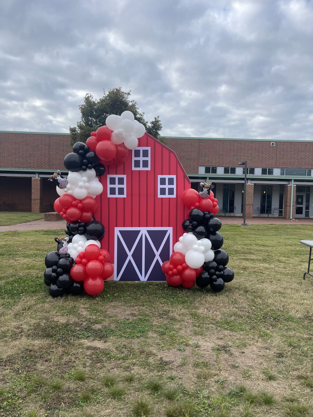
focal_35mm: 25
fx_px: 301
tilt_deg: -3.1
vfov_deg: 69.4
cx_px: 156
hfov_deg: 54.9
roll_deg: -2.1
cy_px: 208
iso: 32
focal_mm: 5.1
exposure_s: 1/1642
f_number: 1.6
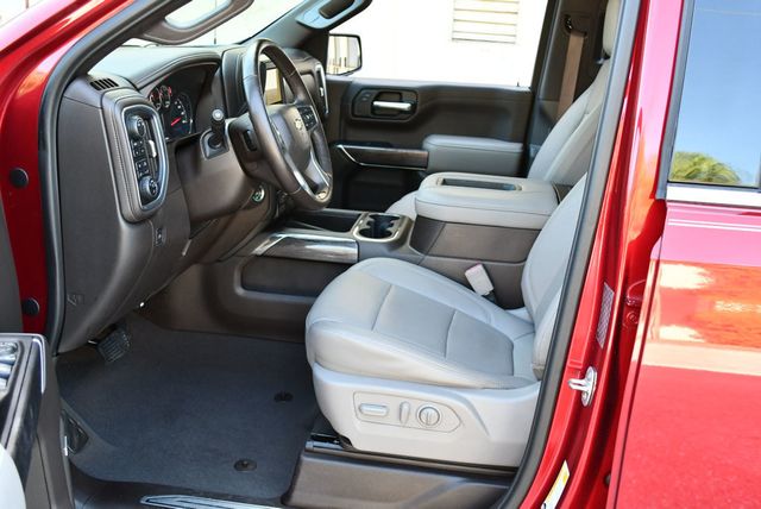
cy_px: 254
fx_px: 762
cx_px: 380
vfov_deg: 36.9
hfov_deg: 53.1
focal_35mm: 36
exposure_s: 1/250
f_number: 3.5
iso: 800
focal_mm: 18
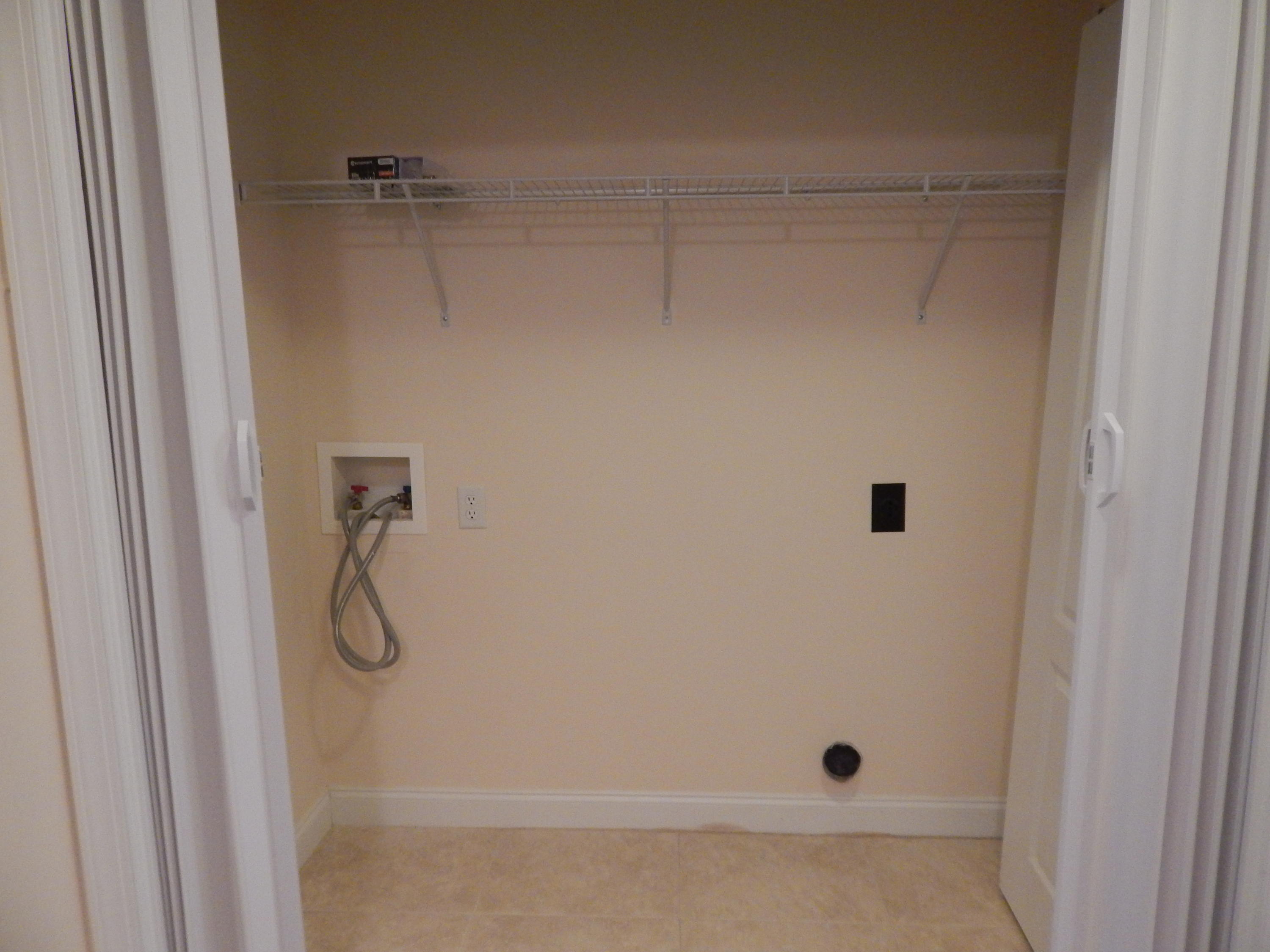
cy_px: 476
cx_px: 635
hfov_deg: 73.9
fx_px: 844
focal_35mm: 23
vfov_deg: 58.9
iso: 500
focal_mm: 4
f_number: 3
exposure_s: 1/15
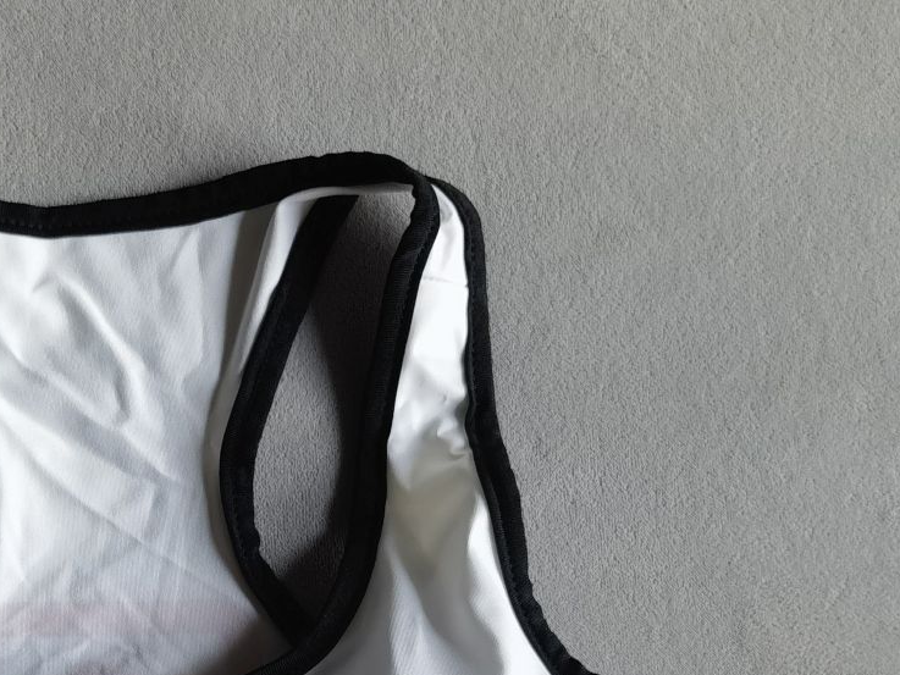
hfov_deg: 25.3
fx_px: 1950
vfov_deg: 18.7
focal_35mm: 75
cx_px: 121
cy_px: 791
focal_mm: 6.67
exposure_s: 1/50
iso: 100
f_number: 1.9
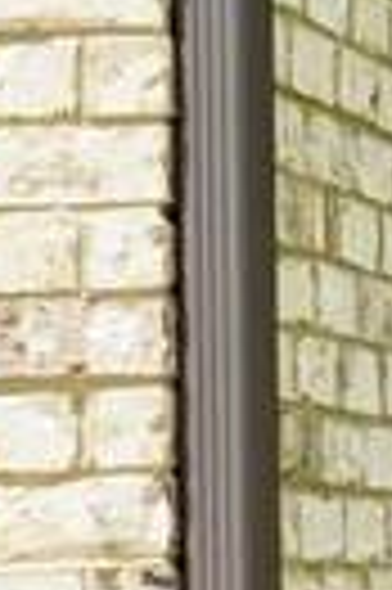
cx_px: 1235
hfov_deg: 4.7
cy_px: 450
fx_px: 4569
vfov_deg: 7.4
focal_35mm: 279
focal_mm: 38
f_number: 8
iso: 100
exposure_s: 1/100
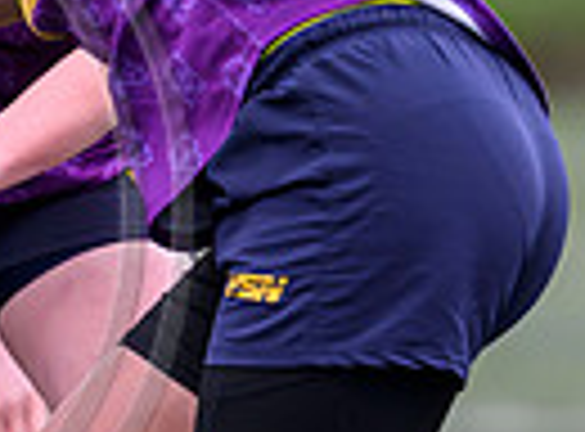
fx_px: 33731
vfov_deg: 0.7
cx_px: -70
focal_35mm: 2007
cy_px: 239
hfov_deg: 1.0
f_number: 3.5
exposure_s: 1/2000
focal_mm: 400
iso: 640
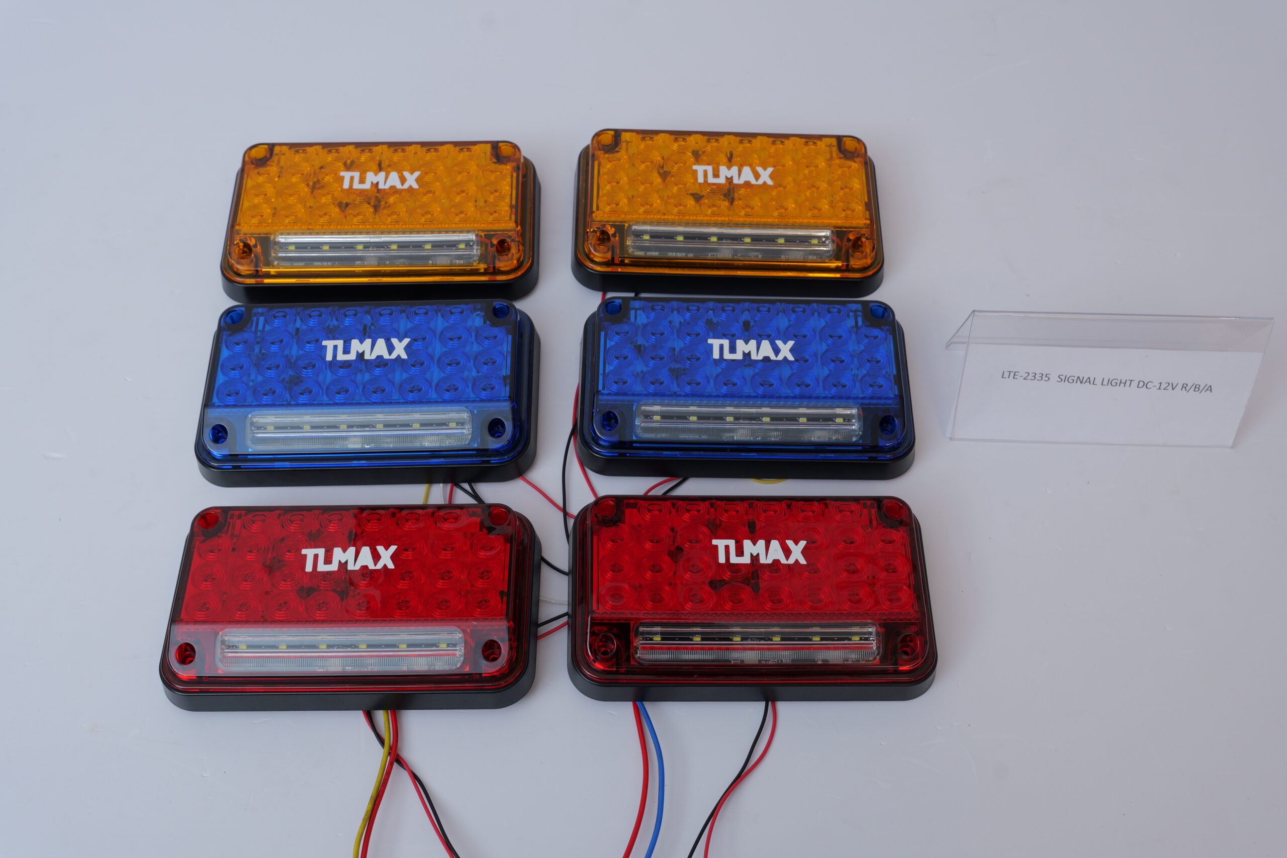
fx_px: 1430
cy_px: 429
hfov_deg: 48.5
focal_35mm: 40
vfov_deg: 33.4
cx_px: 644
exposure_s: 1/160
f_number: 10
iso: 800
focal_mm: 40
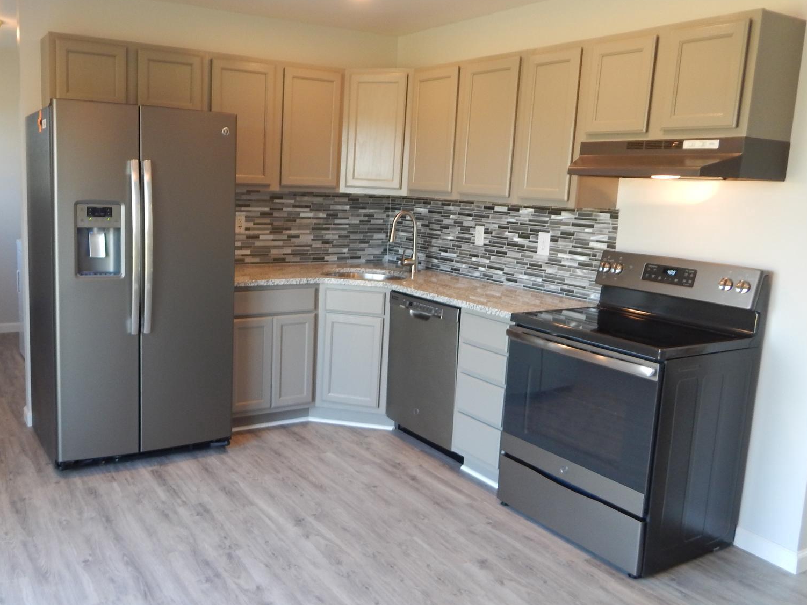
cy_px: 293
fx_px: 699
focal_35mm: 30
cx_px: 308
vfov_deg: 46.8
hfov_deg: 59.3
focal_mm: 4
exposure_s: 1/30
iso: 180
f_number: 3
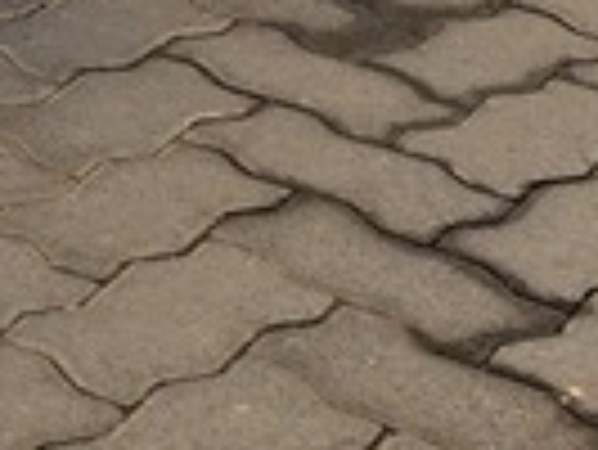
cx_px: -297
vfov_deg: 7.5
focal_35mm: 177
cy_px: -842
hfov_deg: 10.8
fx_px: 3060
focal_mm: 6.25
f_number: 1.7
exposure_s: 1/180
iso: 40
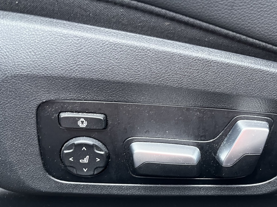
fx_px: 312
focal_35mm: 39
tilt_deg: -47.8
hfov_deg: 47.0
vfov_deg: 36.5
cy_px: 135
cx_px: 188
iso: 320
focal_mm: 5.1
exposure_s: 1/60
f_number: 1.6
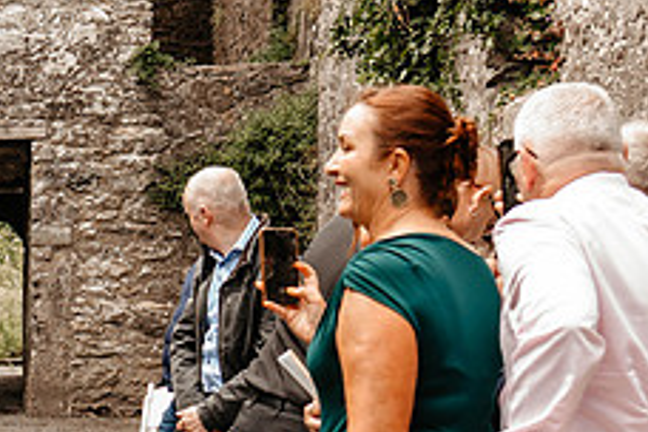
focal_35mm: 132
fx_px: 2376
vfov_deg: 10.3
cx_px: -139
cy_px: 382
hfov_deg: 15.0
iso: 800
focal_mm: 35
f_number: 5.6
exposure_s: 1/320
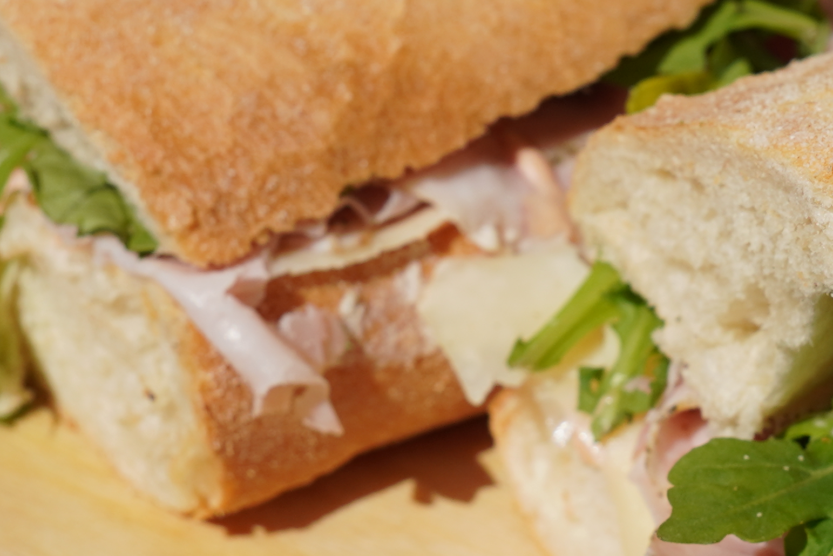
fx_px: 3240
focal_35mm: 140
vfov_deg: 9.8
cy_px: 73
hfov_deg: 14.4
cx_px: 891
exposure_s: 1/2000
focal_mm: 24
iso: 100
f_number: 4.5
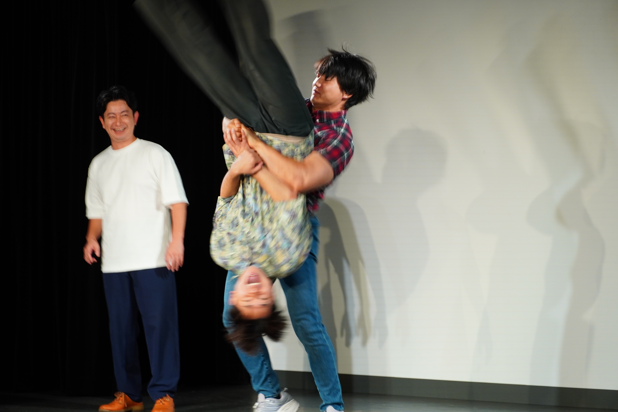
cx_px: 309
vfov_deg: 9.4
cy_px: 206
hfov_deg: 14.1
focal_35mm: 146
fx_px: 2498
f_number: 5.6
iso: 640
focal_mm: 97
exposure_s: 1/60
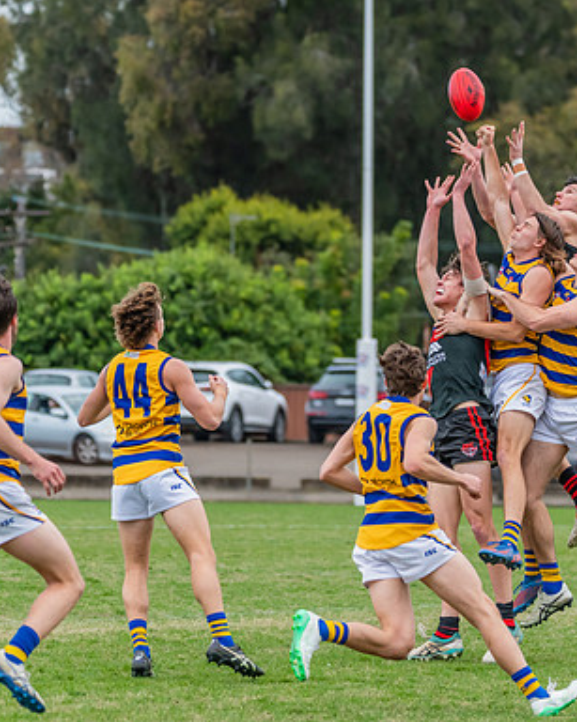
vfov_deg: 4.9
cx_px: 496
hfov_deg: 3.9
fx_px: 8392
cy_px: 332
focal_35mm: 393
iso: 1250
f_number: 5.6
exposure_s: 1/1600
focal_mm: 250
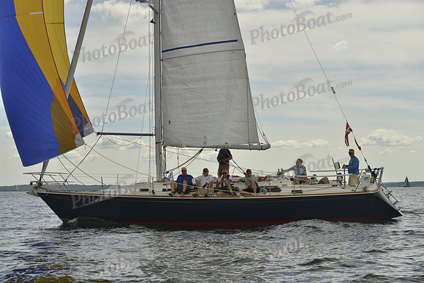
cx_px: 212
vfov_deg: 19.5
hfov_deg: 28.8
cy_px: 142
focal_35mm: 70
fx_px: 825
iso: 200
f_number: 7.1
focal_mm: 70
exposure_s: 1/1000
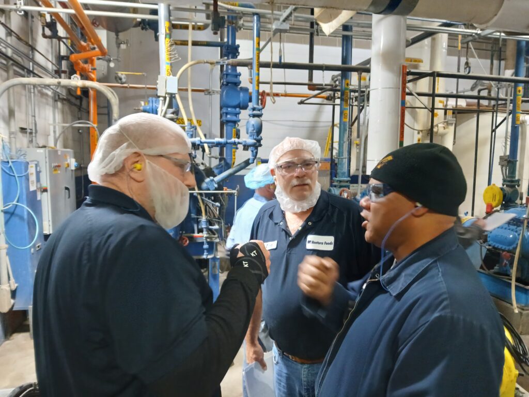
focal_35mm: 26
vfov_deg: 53.1
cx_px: 264
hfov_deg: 67.3
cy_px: 198
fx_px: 397
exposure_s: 1/24
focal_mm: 3.98
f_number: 1.8
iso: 500
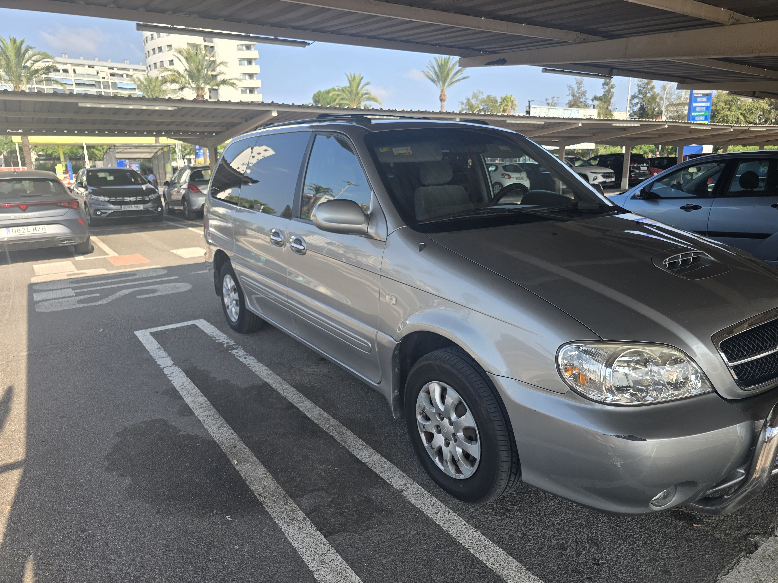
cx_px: 389
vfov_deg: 58.9
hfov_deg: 73.9
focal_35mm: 23
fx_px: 517
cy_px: 292
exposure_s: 1/332
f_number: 1.7
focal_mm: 6.3
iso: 12
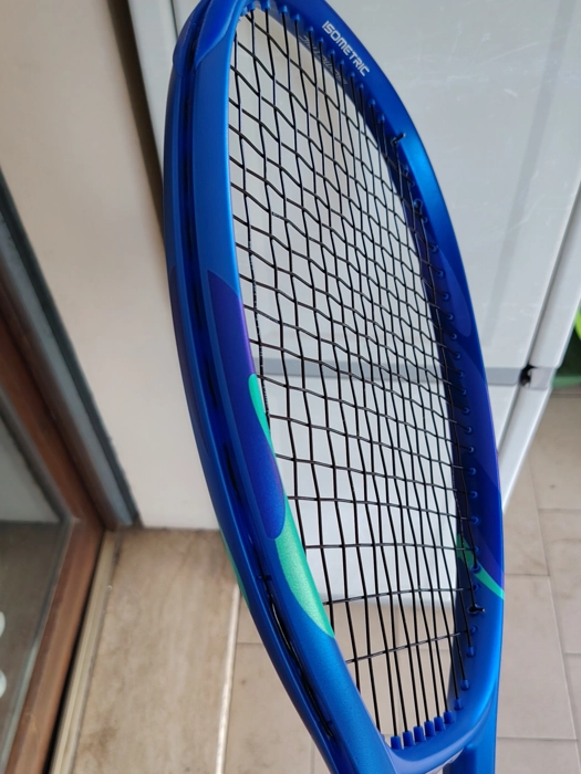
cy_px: 387
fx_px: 739
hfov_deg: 42.9
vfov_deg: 55.4
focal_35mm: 33
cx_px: 290
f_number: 1.75
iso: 263
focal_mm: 5.25
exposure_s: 1/60
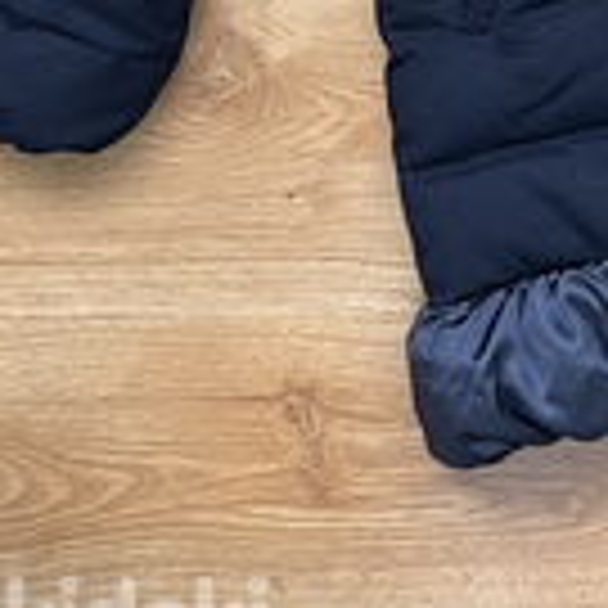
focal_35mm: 85
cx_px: 664
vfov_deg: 17.8
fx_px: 1689
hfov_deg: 19.6
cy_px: -351
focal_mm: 5.7
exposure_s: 1/53
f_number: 1.5
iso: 500
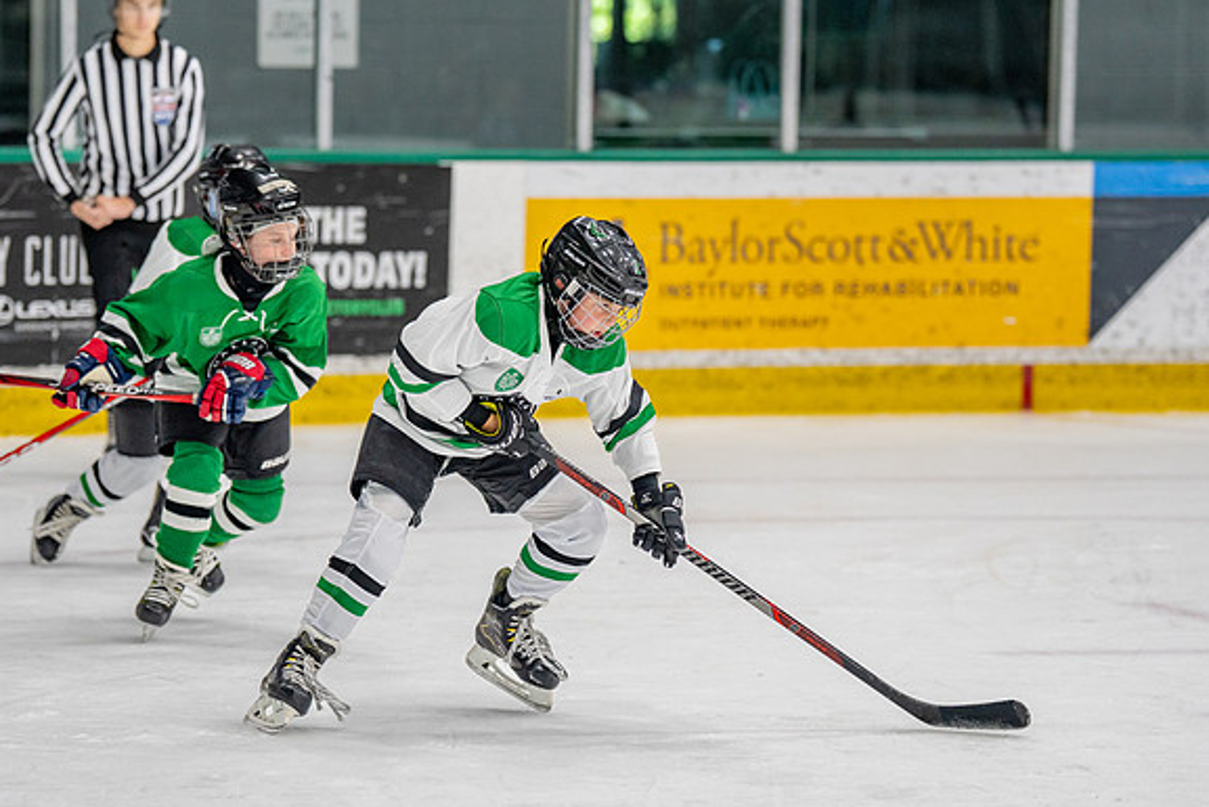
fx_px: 5509
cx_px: 500
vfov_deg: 8.4
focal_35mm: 164
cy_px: 401
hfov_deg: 12.5
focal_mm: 125
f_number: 2.8
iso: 1000
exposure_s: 1/1600
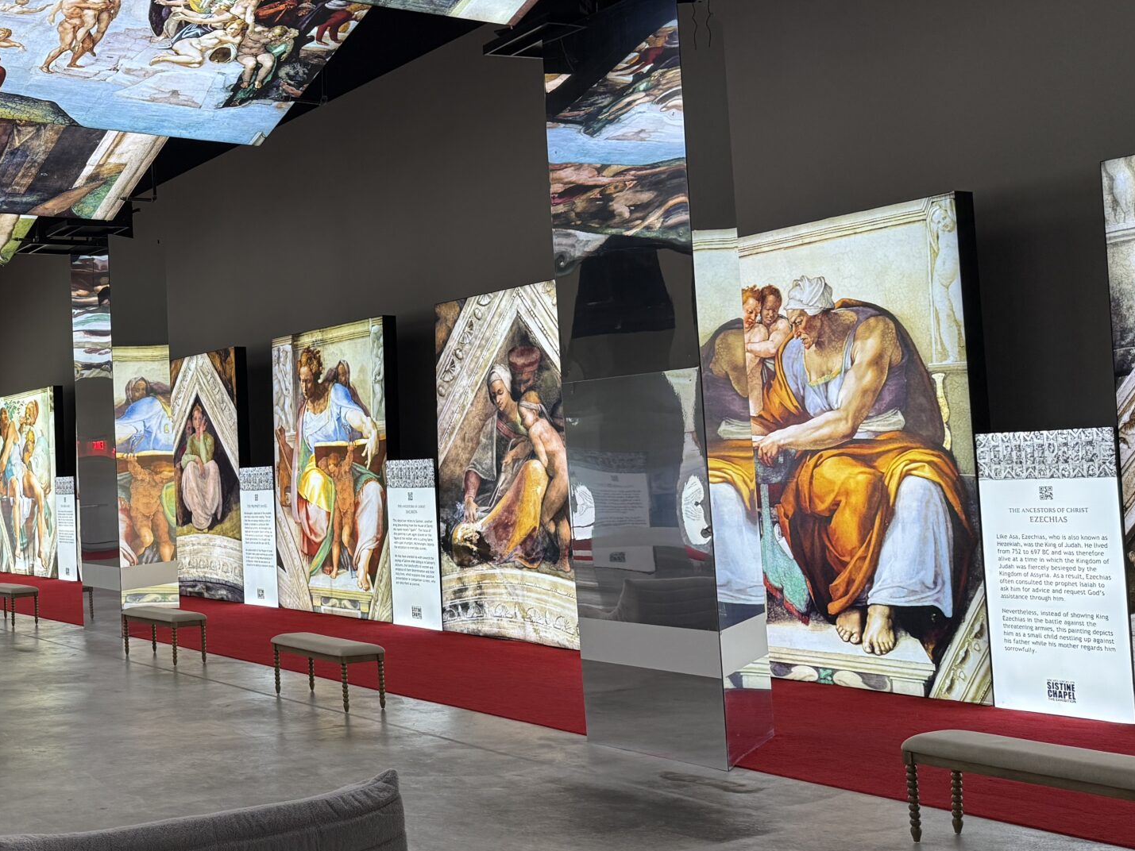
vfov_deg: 33.6
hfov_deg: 41.2
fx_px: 1410
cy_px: 380
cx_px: 164
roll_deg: +1.2
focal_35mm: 43
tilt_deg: +3.4
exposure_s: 1/120
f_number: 1.78
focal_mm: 6.76
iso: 125
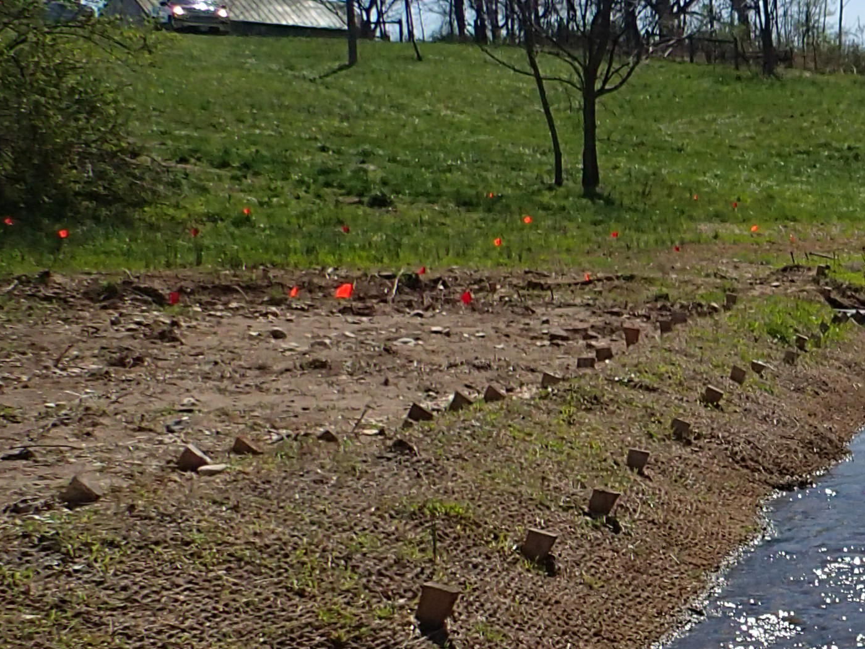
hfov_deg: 23.2
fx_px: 1774
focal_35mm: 71
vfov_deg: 20.5
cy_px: 500
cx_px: 1223
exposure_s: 1/640
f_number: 8
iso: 200
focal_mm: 4.5
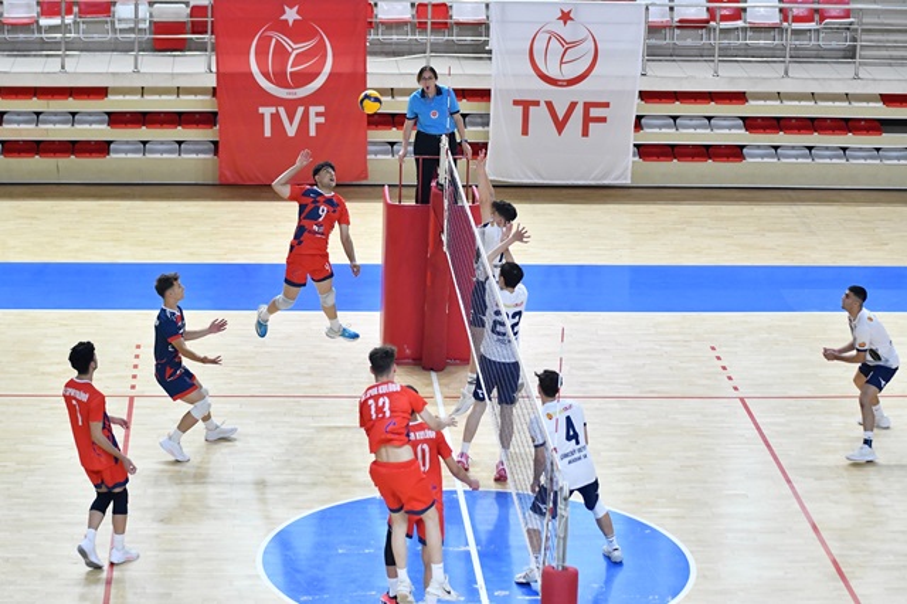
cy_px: 302
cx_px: 454
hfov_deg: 19.5
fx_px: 2644
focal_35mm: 105
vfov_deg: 13.0
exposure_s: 1/800
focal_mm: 70
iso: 2500
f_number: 2.8
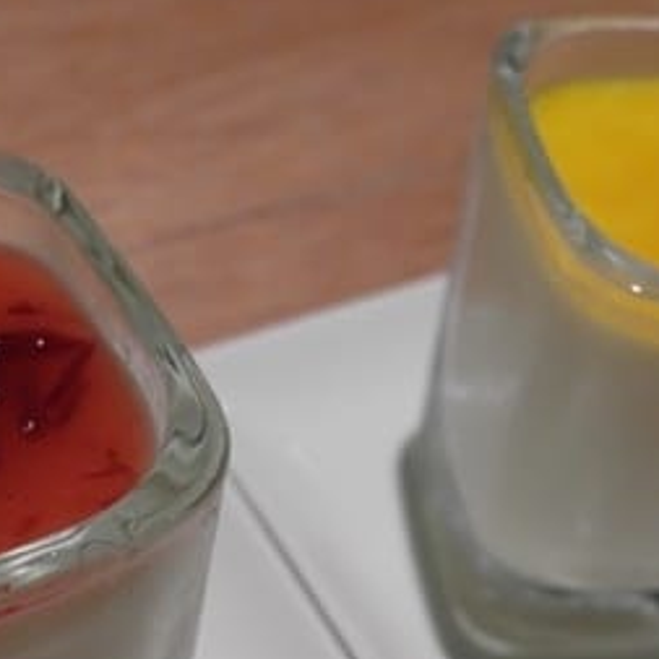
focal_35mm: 59
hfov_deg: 29.0
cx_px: 292
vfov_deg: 28.4
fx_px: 1271
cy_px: 542
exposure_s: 1/45
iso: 200
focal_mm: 5.6
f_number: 2.3
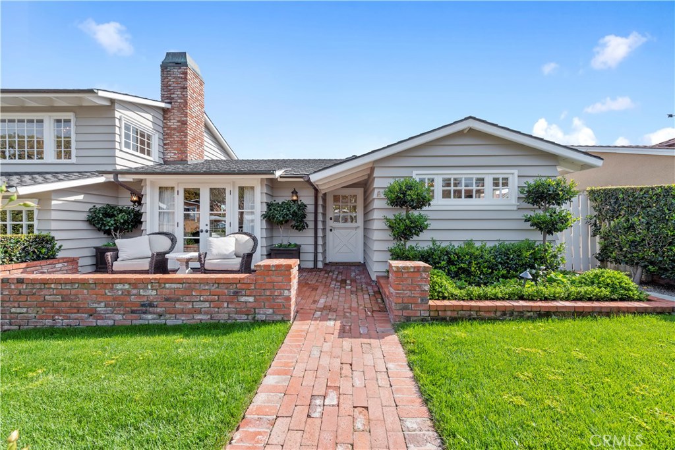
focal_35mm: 14
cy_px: 225
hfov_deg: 104.2
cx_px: 338
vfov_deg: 81.2
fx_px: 263
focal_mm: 14
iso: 200
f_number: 7.1
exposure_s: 1/400
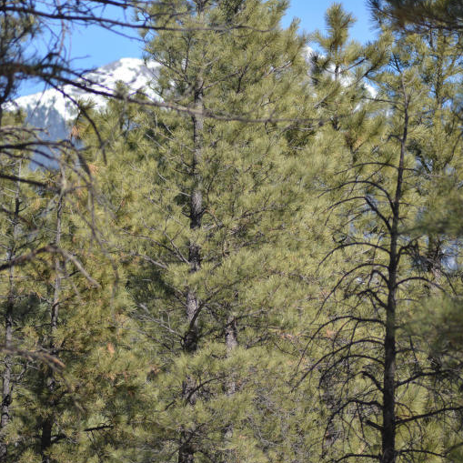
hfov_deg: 6.2
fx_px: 4267
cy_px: 190
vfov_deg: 6.2
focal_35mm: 282
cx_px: 232
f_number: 5
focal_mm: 220
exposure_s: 1/1250
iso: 400
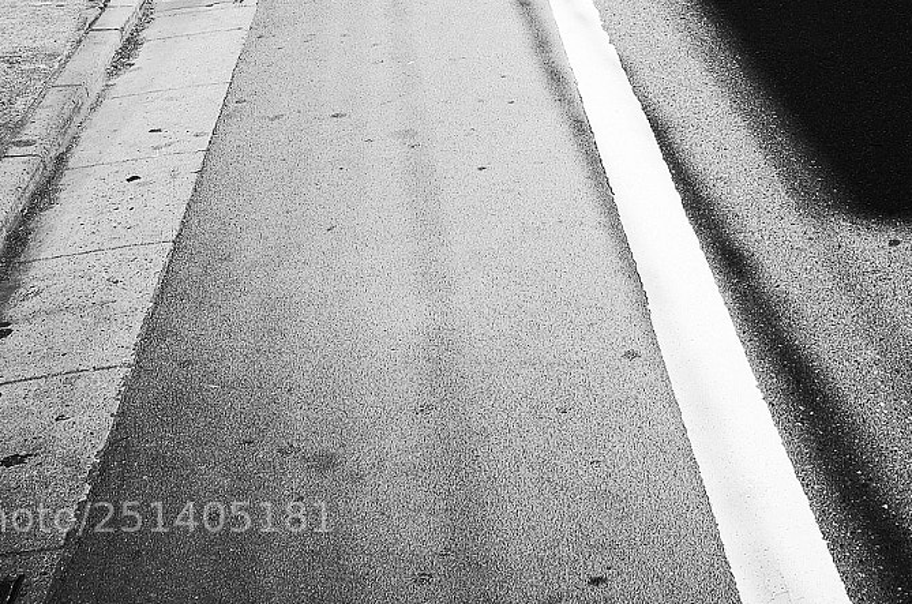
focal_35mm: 67
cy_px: -97
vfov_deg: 19.2
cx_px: 712
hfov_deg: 29.5
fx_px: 1694
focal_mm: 18.3
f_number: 5.6
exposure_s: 1/320
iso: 100
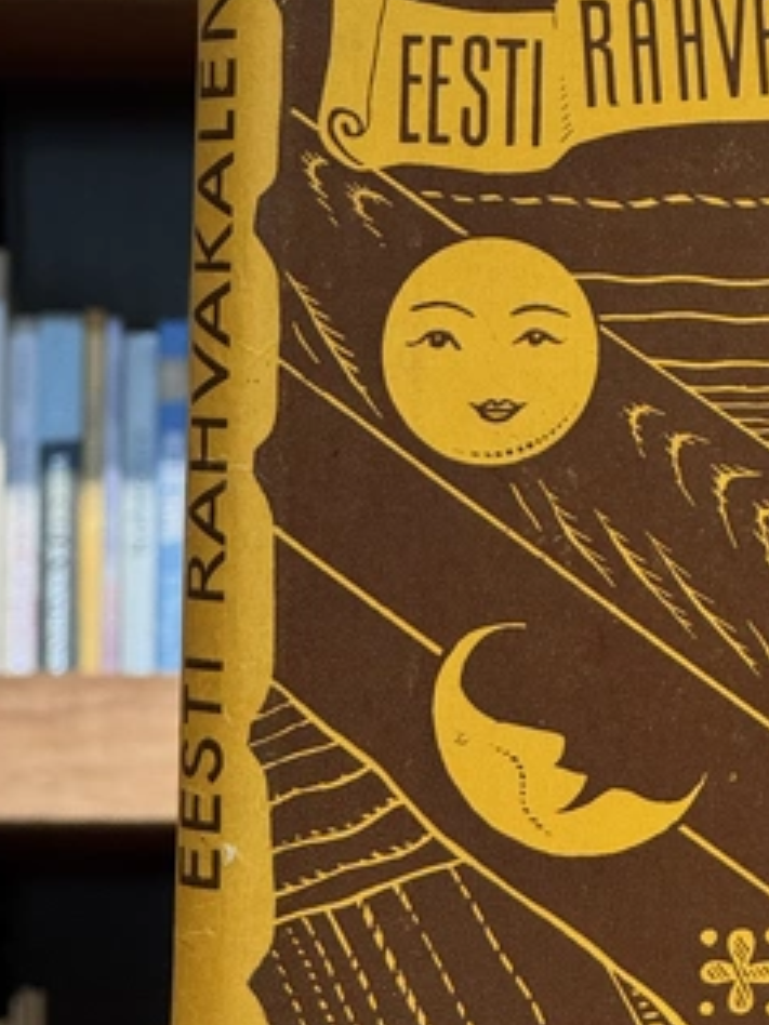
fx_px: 4917
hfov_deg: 8.9
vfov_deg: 11.9
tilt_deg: +0.9
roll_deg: -1.1
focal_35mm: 166
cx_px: 680
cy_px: 433
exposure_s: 1/87
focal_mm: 9
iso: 250
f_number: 2.8
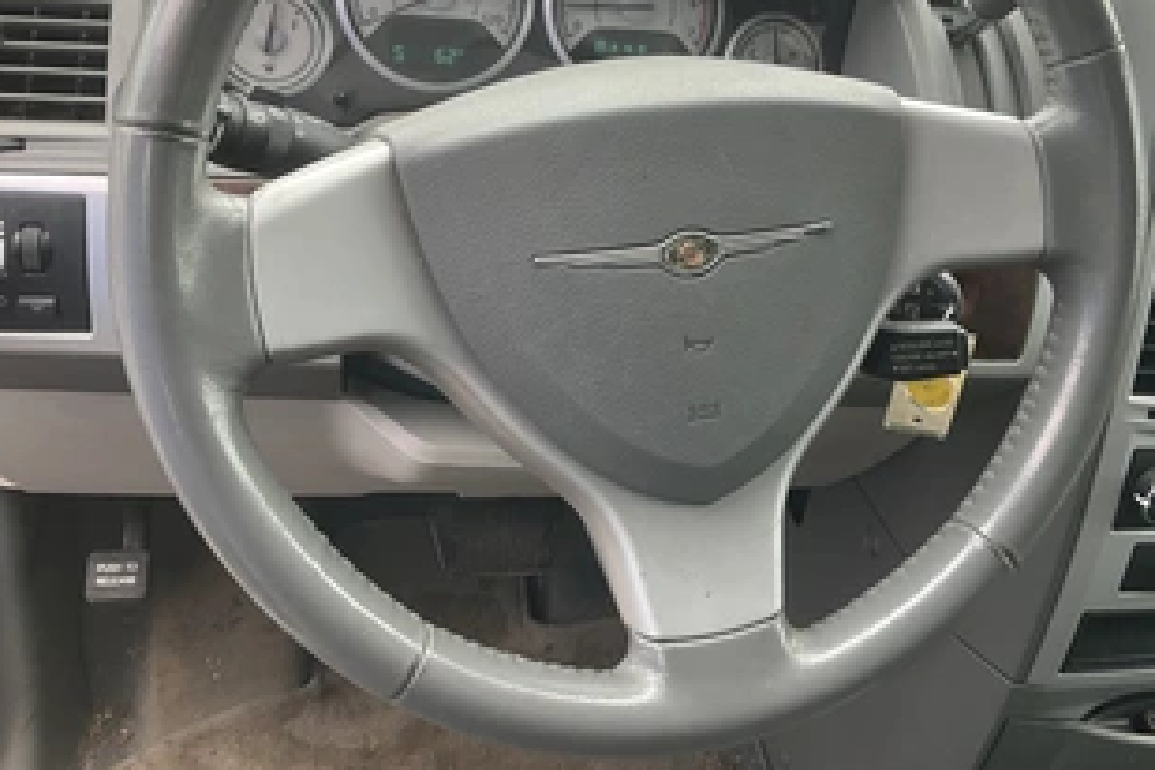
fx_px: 1251
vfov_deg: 33.9
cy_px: 262
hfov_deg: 49.5
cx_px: 632
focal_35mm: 39
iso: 25
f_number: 1.8
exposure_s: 1/122
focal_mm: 3
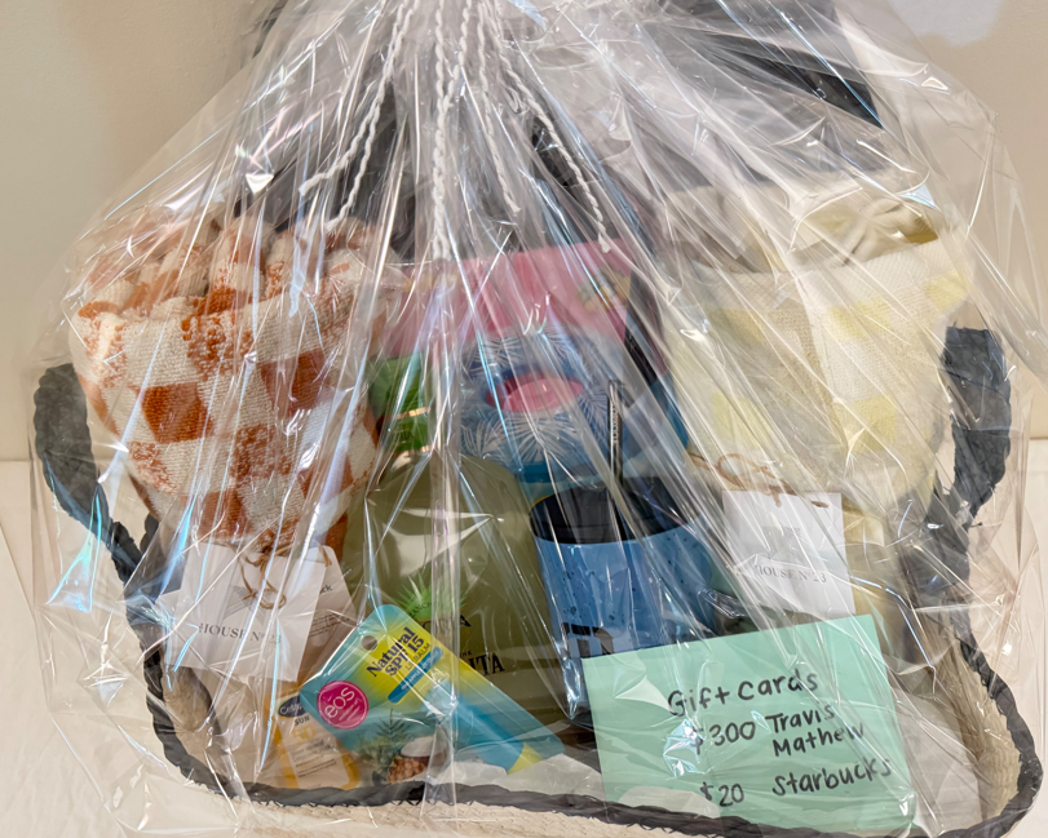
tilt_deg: -49.9
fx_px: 807
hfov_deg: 65.9
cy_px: 411
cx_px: 561
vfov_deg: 54.9
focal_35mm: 26
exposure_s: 1/60
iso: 640
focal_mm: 6.76
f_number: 1.78
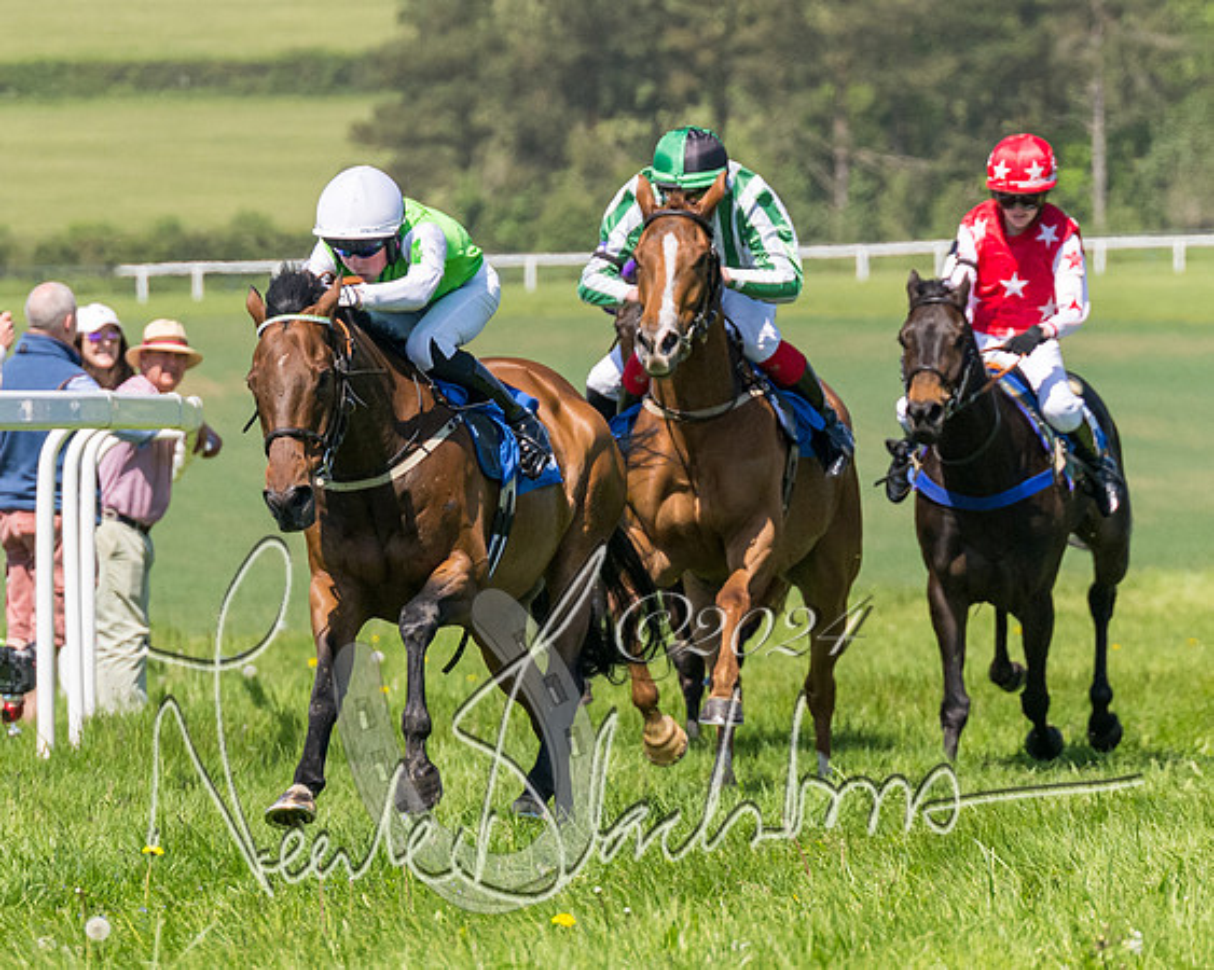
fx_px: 15428
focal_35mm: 430
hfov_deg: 4.5
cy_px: 440
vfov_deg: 3.6
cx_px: 426
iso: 400
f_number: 5
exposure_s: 1/3200
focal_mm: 155
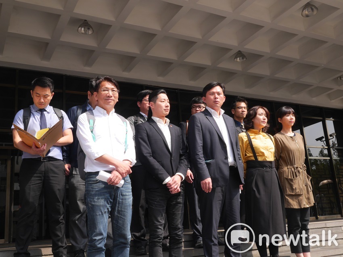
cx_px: 172
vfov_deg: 37.7
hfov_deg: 49.0
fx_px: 376
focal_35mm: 38
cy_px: 128
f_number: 14
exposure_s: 1/50
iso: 200
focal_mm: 19
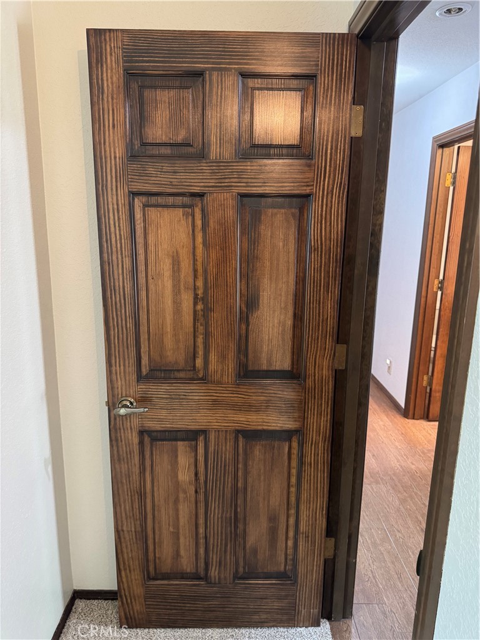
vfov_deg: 71.6
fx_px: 444
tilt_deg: -12.0
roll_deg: -1.4
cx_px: 240
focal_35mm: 24
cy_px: 320
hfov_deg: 56.8
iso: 640
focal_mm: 6.76
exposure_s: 1/60
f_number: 1.78
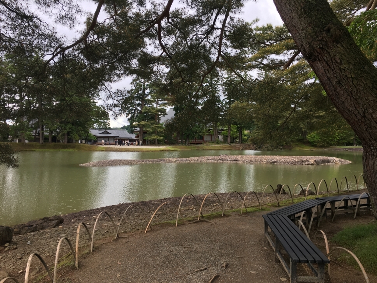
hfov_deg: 61.7
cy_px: 142
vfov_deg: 48.2
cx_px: 188
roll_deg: -0.4
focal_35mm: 29
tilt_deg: -1.0
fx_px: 316
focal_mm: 4.15
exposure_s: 1/190
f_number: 2.2
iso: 25
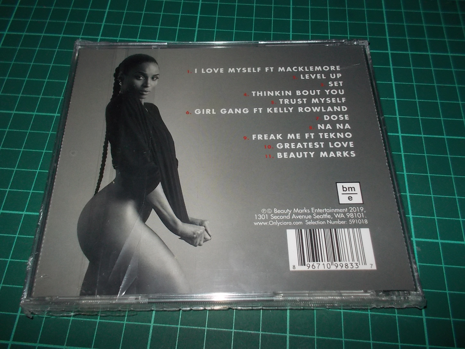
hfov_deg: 61.7
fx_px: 390
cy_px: 174
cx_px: 232
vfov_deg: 48.2
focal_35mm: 29
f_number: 3.3
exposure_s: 1/30
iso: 200
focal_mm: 4.1
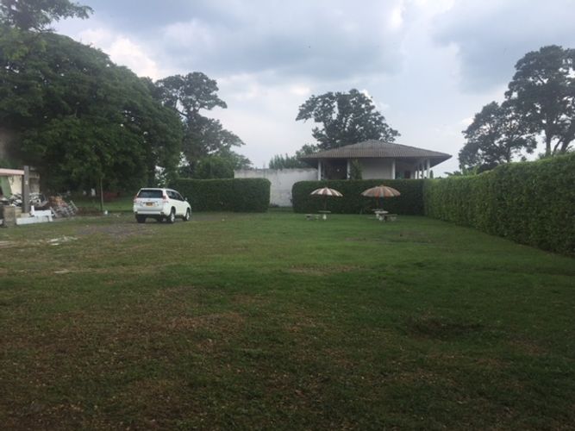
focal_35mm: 29
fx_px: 482
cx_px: 288
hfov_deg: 61.7
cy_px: 216
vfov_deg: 48.2
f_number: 2.2
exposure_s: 1/1199
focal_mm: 4.15
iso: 32
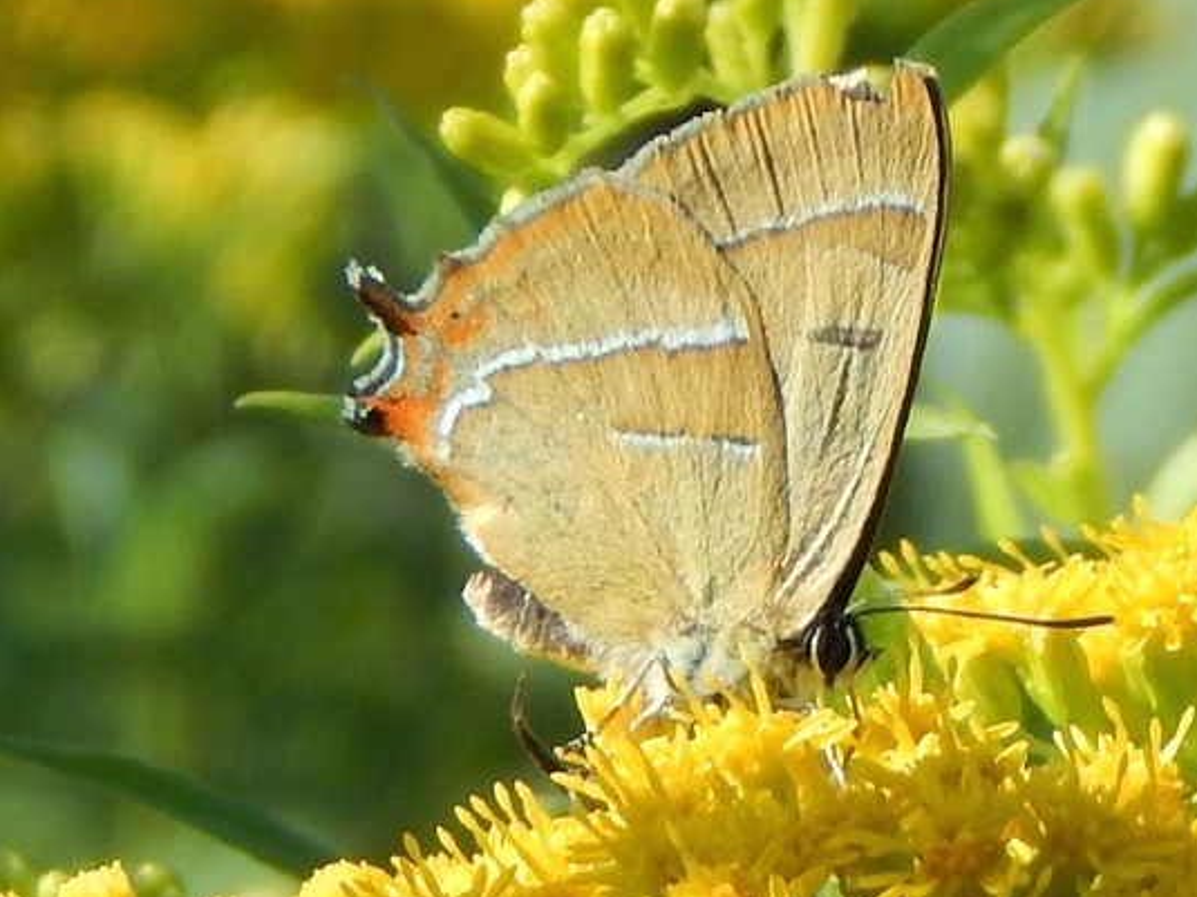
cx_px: 735
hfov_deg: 4.5
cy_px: 374
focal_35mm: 445
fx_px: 15384
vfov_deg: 3.3
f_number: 5.7
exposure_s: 1/400
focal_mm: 50.1
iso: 125
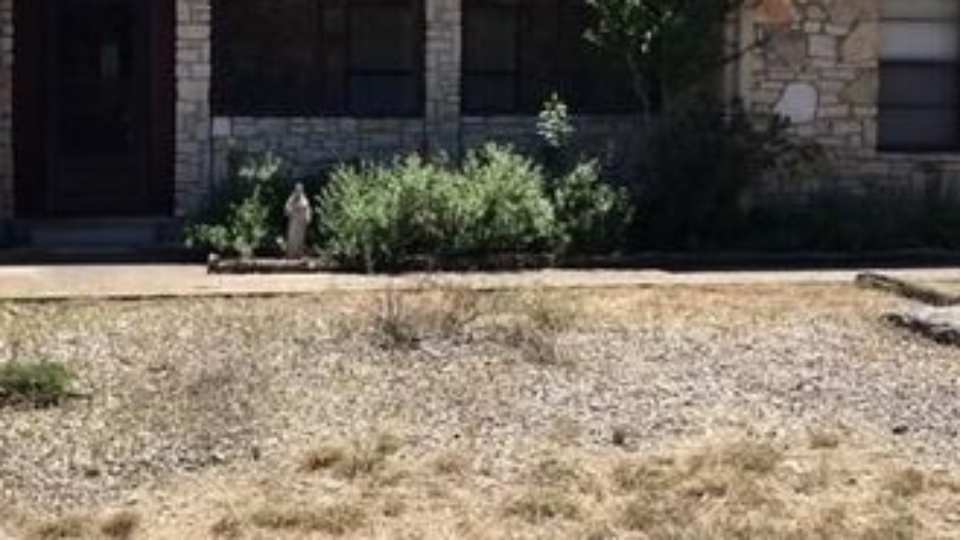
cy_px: 159
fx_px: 1222
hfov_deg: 42.5
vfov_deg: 24.7
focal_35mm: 48
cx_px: 353
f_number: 2.2
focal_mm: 4.15
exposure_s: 1/1148
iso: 25
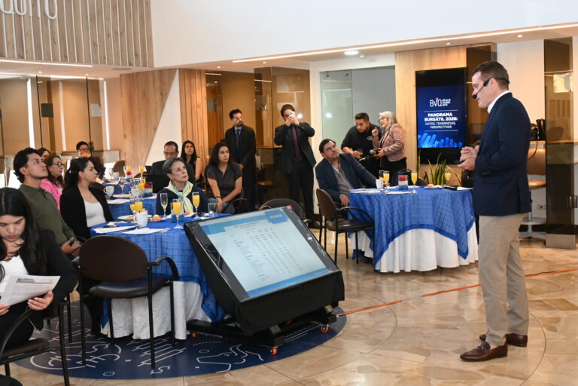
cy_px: 193
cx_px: 289
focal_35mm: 44
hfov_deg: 45.0
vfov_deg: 30.8
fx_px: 698
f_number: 4.8
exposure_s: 1/60
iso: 1250
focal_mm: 29
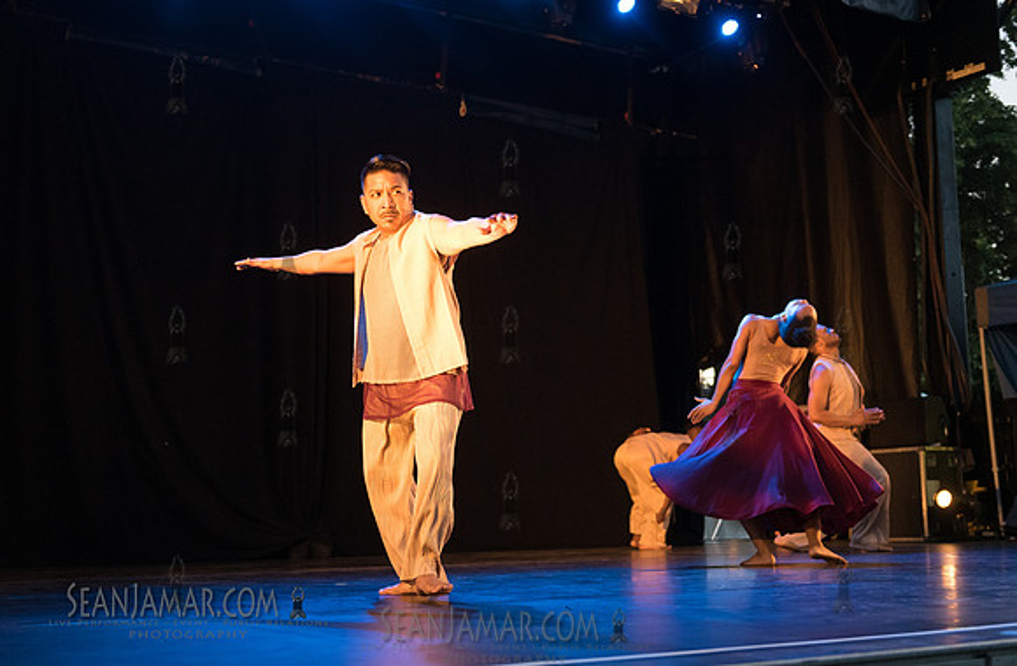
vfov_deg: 28.7
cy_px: 334
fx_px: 1304
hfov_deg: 42.6
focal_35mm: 46
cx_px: 495
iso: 4000
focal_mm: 40
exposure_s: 1/320
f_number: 2.8
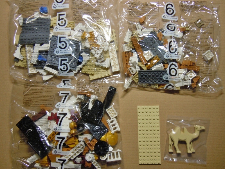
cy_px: 84
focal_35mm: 30
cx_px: 112
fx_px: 195
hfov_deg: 60.0
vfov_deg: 46.8
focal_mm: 5.4
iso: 200
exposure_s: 1/20
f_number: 3.5
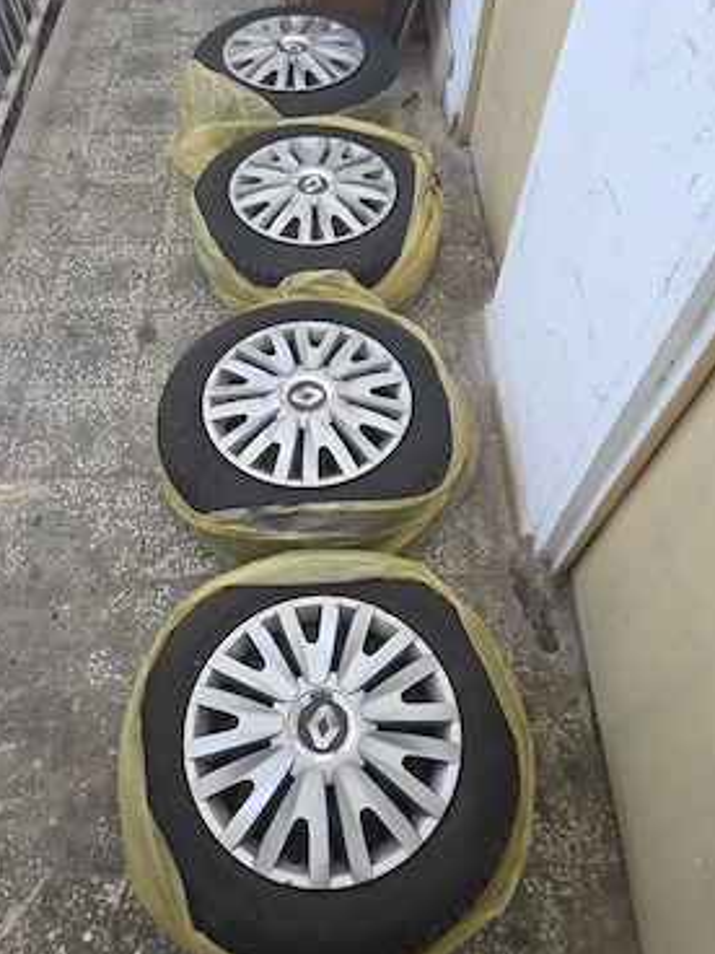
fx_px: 689
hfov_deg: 54.8
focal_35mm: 25
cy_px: 485
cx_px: 334
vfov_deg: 69.4
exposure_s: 1/101
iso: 200
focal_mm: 5.4
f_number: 1.8
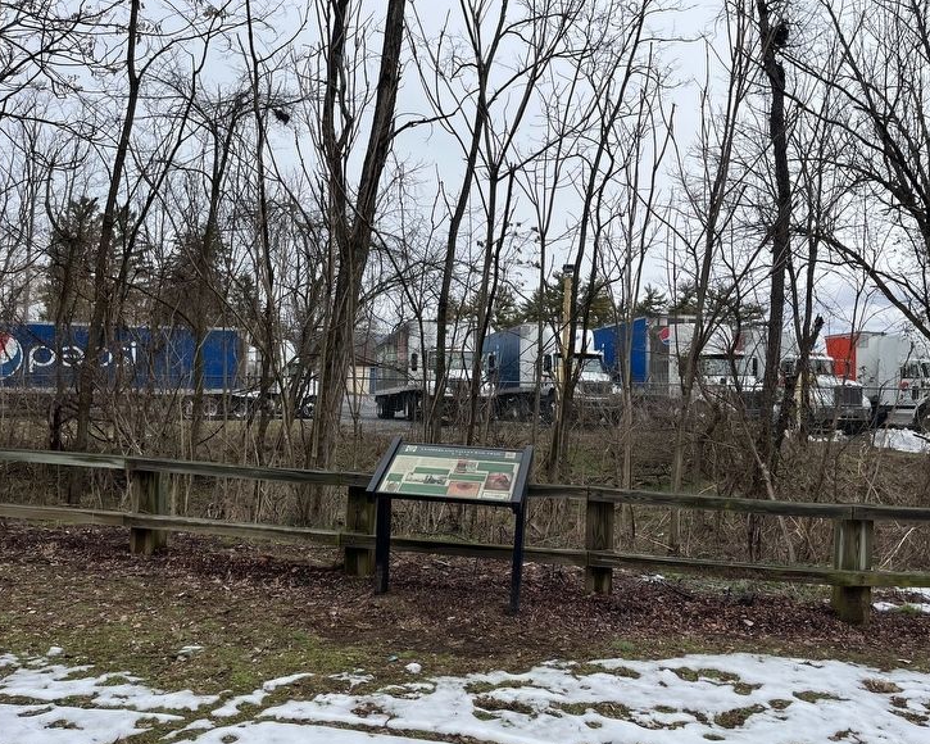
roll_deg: -1.8
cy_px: 376
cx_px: 499
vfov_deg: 51.5
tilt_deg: -1.0
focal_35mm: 28
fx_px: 771
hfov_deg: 62.1
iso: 50
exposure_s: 1/2571
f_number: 1.6
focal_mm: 5.1
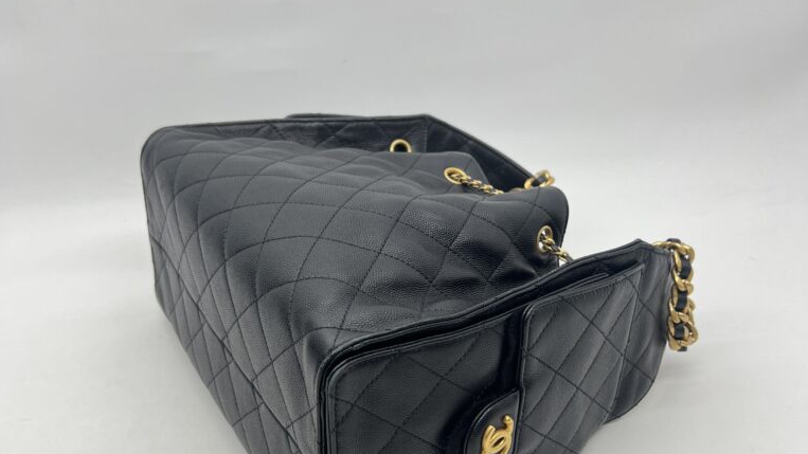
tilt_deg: -31.8
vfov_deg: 31.1
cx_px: 403
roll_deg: -0.4
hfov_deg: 52.8
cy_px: 278
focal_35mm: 38
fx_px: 814
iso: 40
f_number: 1.5
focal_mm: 5.7
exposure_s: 1/100
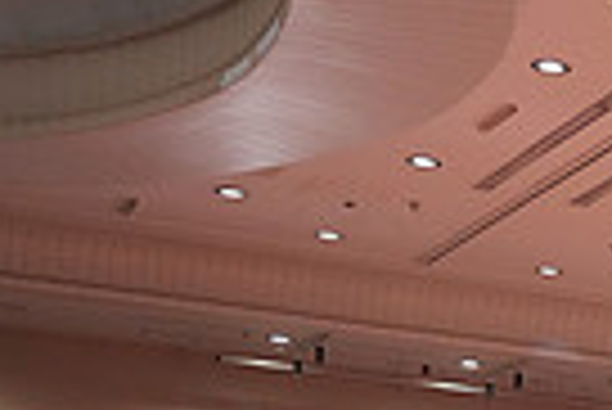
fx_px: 2110
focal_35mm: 124
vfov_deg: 10.4
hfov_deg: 13.9
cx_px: 1224
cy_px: 759
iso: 5000
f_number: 4.5
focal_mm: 29
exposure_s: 1/320
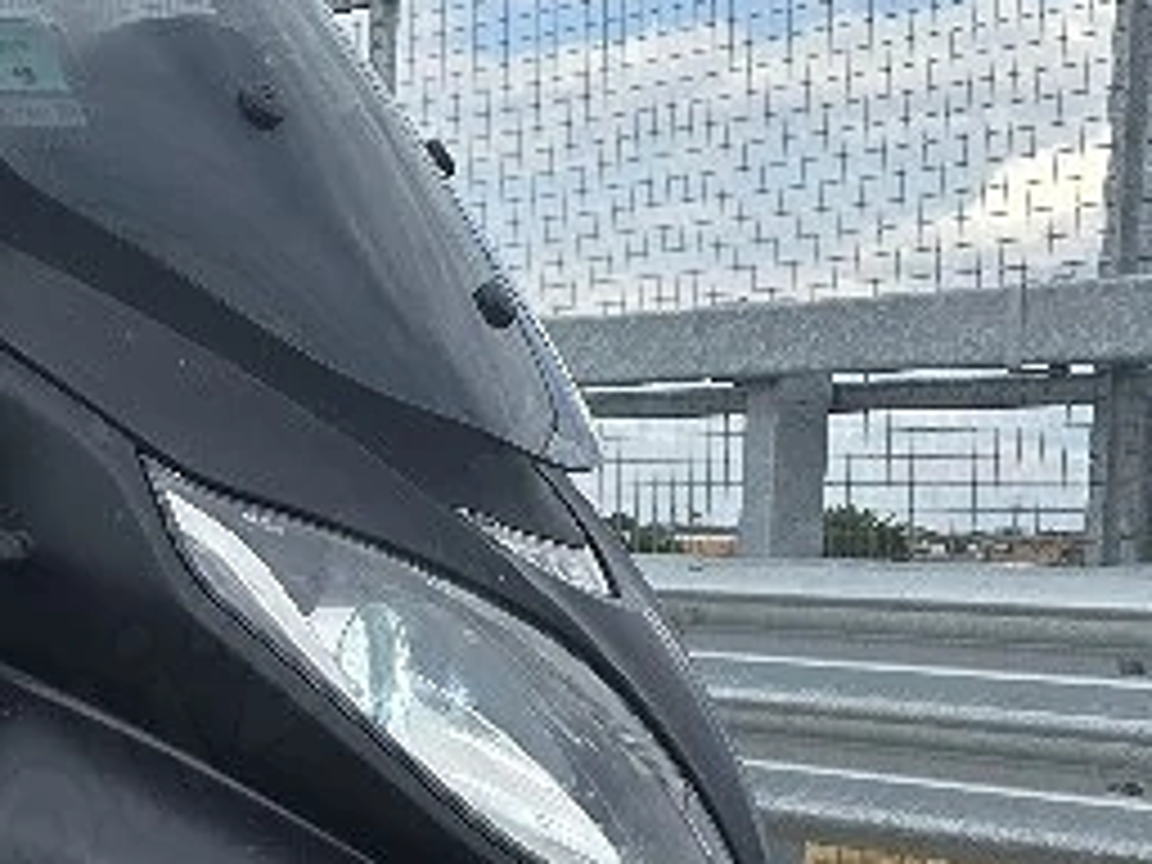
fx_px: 2995
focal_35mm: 90
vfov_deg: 16.2
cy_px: 752
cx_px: -670
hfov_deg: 18.7
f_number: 1.7
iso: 80
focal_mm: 6.3
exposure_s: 1/5000
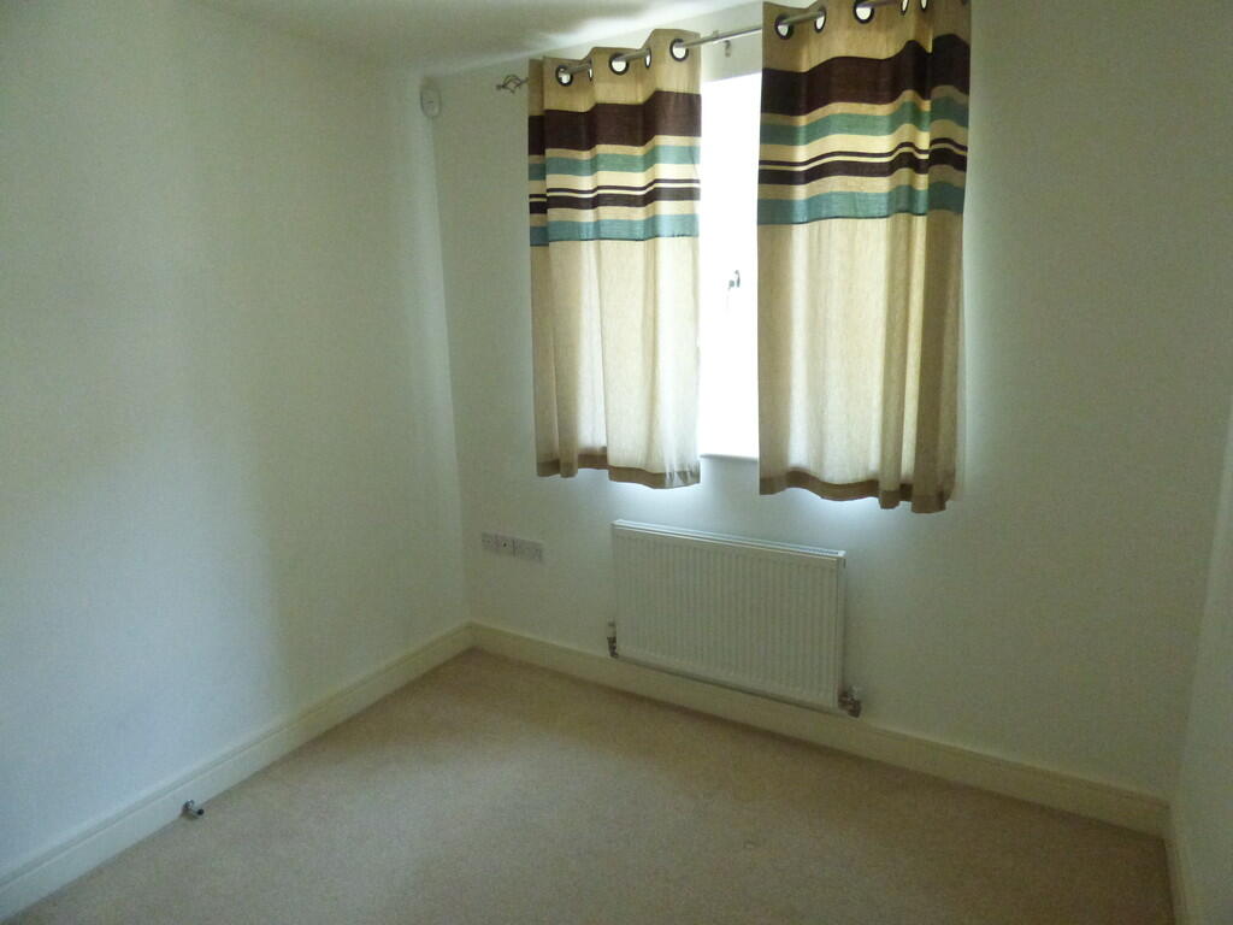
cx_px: 616
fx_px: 712
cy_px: 462
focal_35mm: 20
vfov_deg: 66.0
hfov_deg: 81.7
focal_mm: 3.58
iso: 1600
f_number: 2.8
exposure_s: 1/160
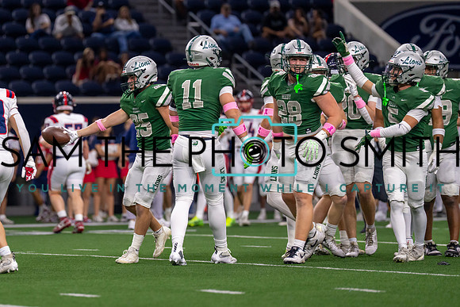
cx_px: 139
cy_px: 108
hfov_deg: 7.2
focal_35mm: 284
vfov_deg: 4.8
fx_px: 3629
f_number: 2.8
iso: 2000
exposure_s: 1/1000
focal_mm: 200
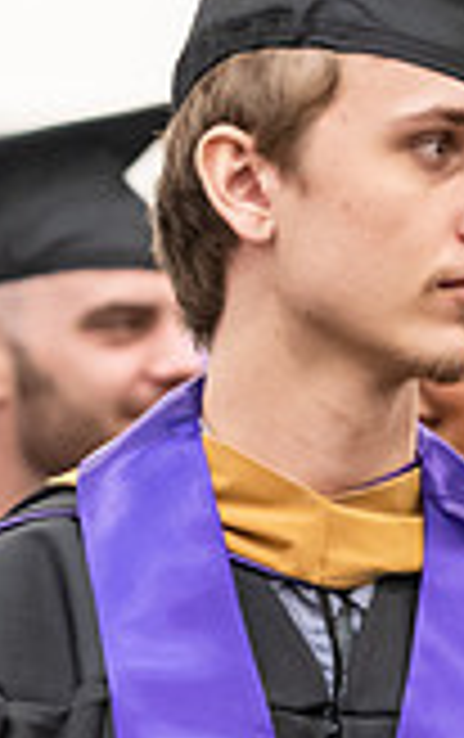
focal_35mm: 432
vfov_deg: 4.9
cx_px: 356
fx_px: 8710
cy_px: 569
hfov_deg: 3.1
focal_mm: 120
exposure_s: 1/200
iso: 3200
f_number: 3.2
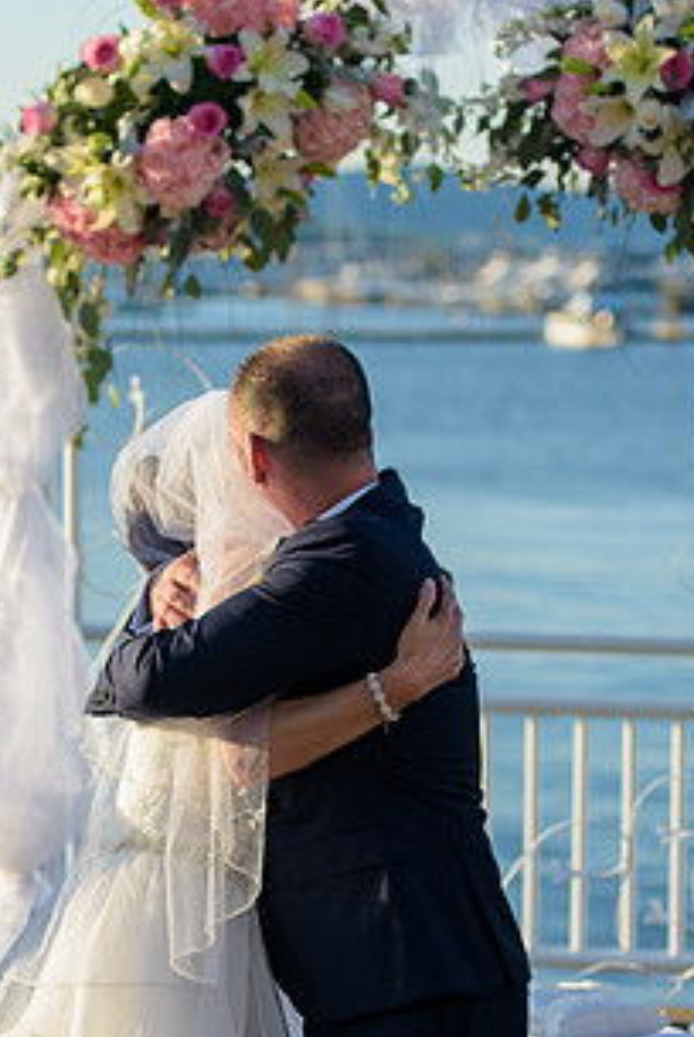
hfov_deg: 10.3
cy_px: 631
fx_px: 3837
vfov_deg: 15.4
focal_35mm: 133
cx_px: 282
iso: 200
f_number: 3.2
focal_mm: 70
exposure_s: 1/1600
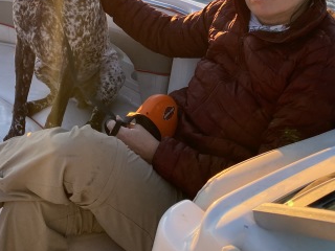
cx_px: 168
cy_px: 3
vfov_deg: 26.6
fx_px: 503
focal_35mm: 52
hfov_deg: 36.8
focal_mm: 4.25
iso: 32
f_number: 1.8
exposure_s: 1/467
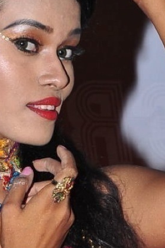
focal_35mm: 336
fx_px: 2316
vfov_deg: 6.1
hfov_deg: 4.1
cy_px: 389
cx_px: 35
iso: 400
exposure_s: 1/125
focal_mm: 52
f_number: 11
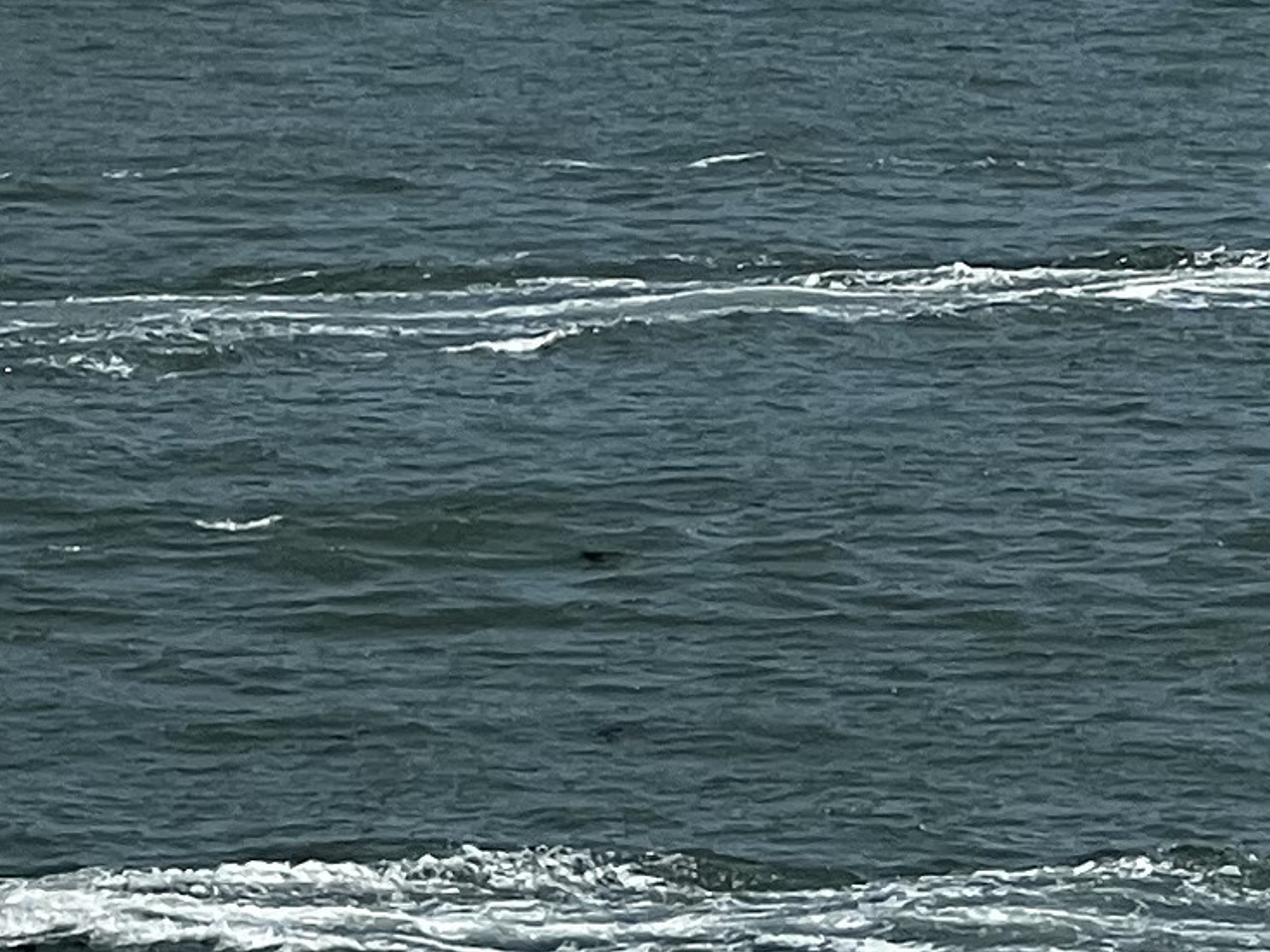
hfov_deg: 4.7
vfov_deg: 3.5
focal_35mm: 419
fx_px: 15370
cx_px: 667
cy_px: -444
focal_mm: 9
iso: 32
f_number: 2.8
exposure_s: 1/1393
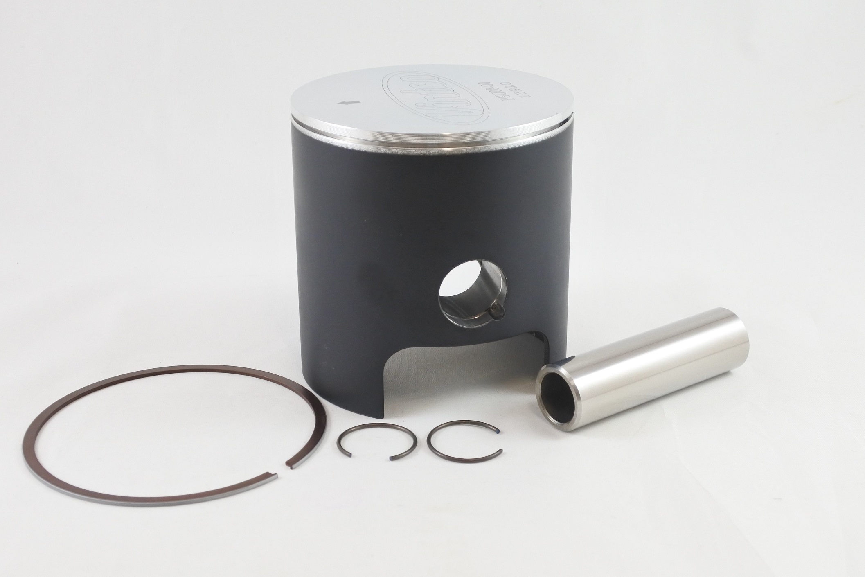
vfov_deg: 34.2
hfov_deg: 49.5
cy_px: 288
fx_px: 937
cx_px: 432
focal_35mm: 39
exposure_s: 1/125
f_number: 4.2
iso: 500
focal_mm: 14.7
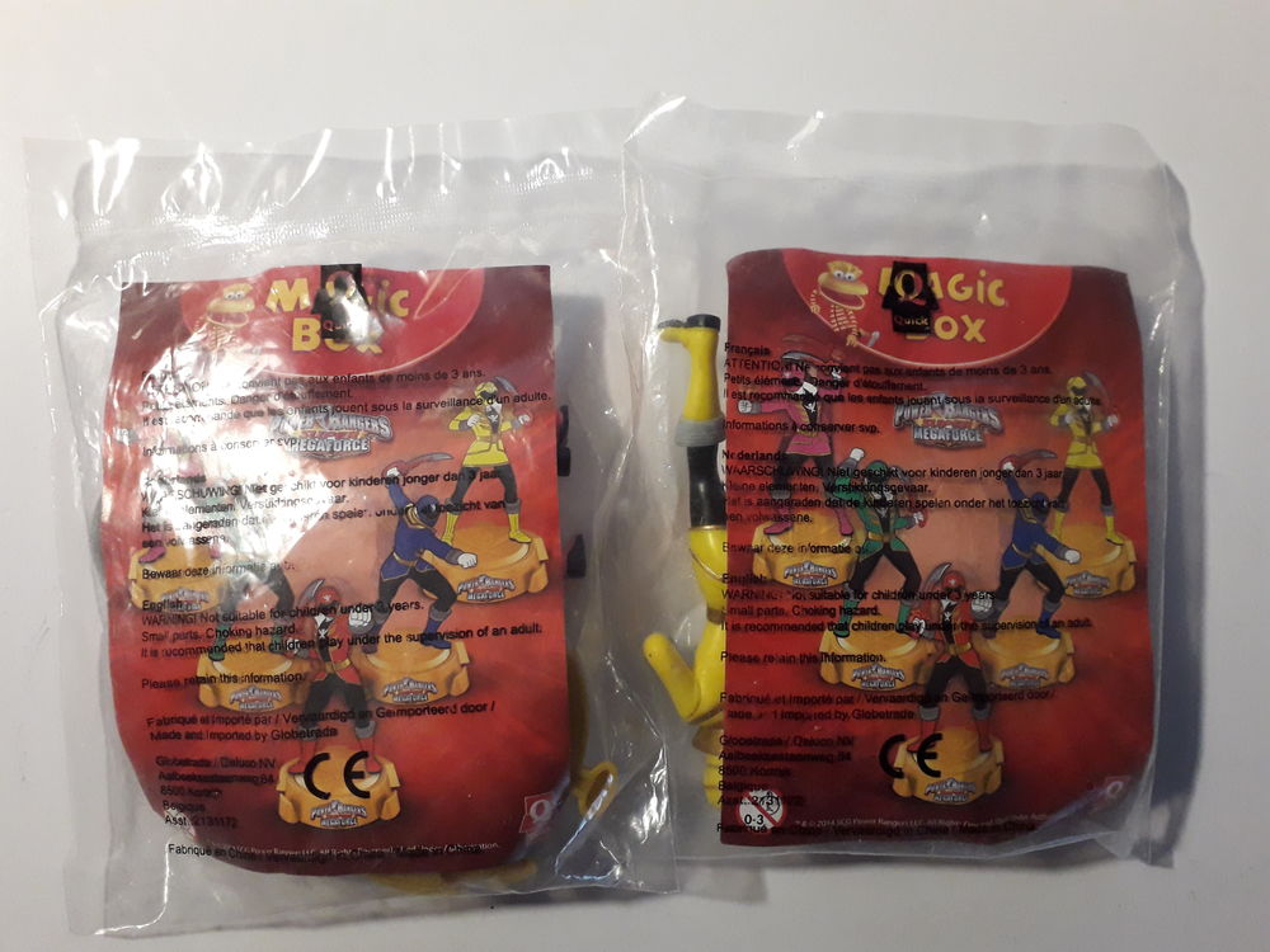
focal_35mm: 27
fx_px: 991
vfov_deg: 51.4
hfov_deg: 65.3
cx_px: 635
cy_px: 476
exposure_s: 1/50
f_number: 1.9
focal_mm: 3.6
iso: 250
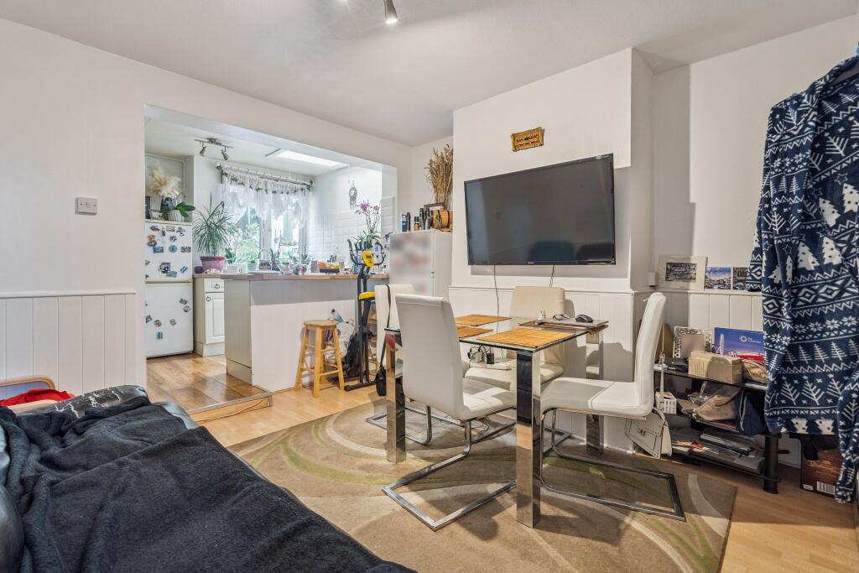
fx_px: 382
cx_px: 430
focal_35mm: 16
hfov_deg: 96.7
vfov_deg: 73.8
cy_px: 286
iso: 320
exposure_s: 1/4
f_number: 5.6
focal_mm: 16
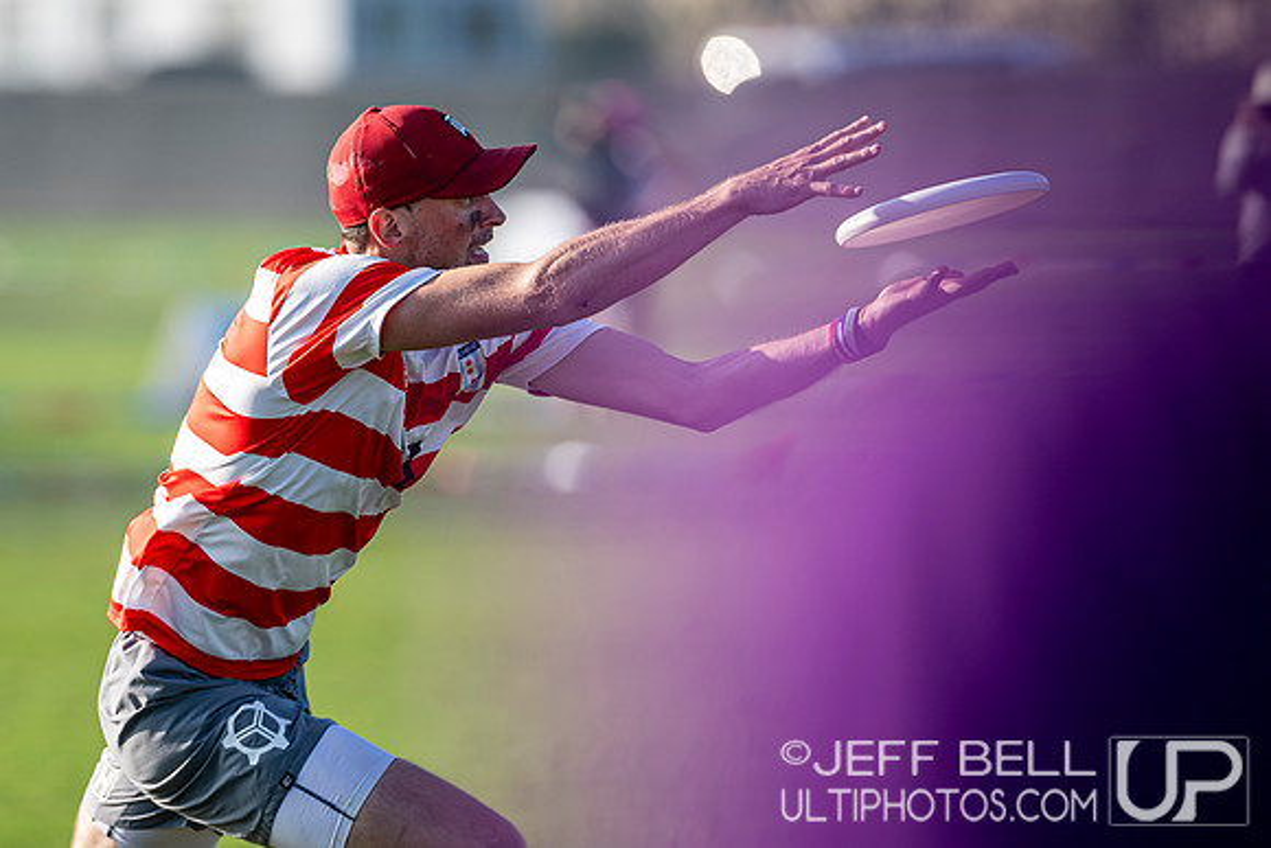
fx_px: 13811
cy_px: 424
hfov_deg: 5.3
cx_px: 350
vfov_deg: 3.5
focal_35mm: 391
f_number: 3.2
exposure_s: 1/1000
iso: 100
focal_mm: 270
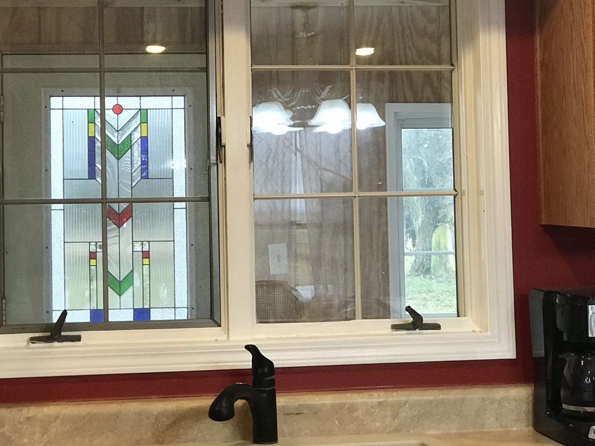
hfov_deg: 25.2
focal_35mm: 77
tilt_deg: +3.1
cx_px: 209
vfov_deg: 19.1
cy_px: 147
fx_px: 1323
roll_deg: +1.3
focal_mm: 6.6
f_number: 2.8
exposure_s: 1/60
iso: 160
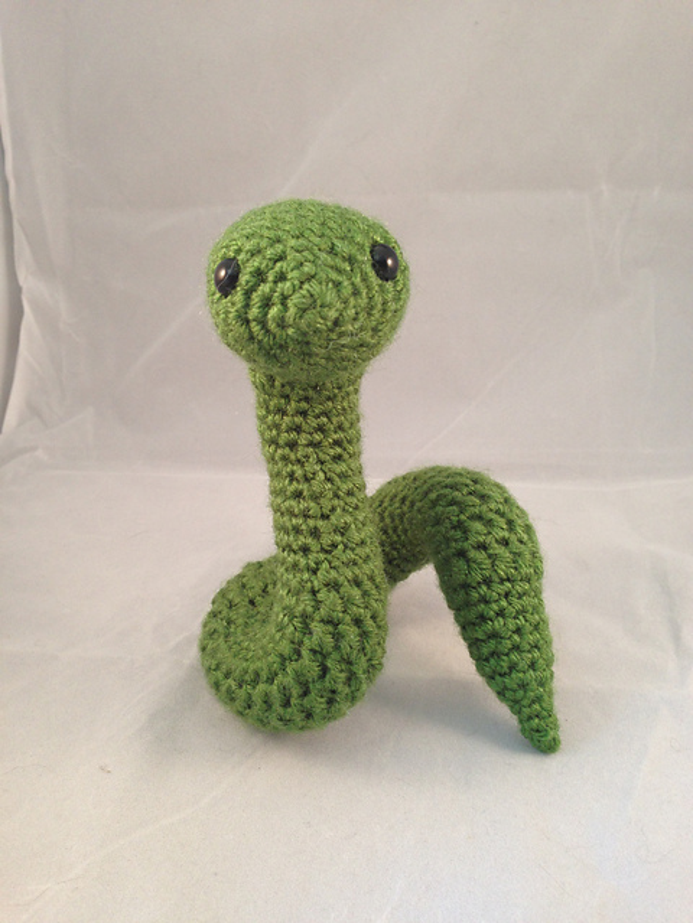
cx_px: 346
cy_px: 462
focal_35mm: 33
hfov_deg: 42.9
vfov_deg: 55.4
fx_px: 881
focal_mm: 4.12
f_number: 2.4
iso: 80
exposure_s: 1/20
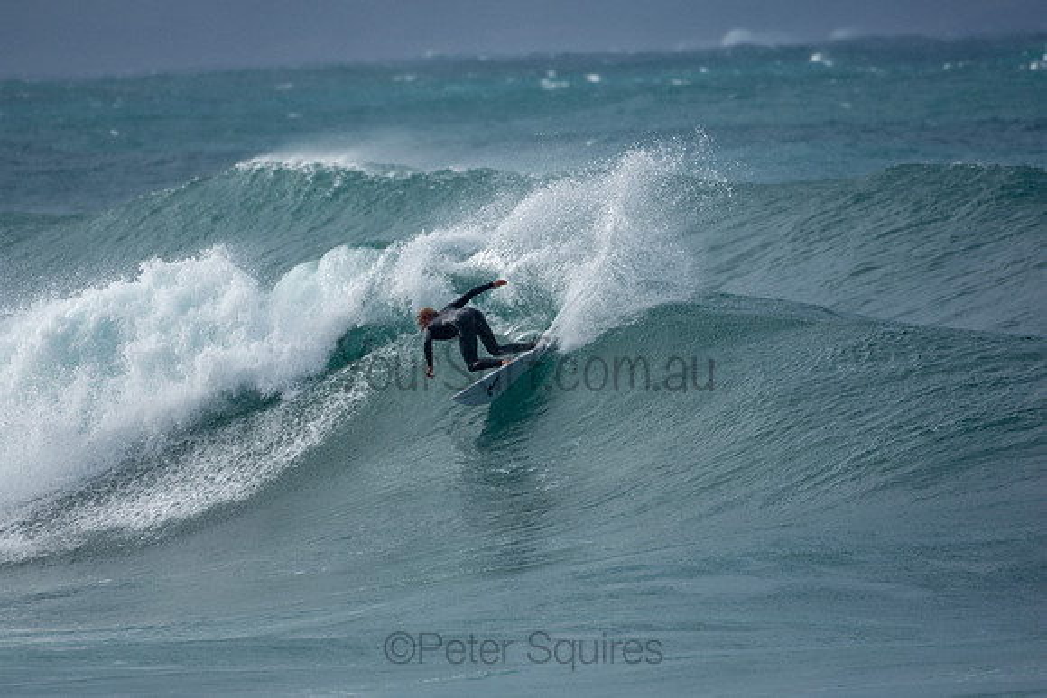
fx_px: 20944
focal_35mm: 720
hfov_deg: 2.9
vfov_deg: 1.9
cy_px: 349
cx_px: 524
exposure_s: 1/800
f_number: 5.6
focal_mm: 480
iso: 160
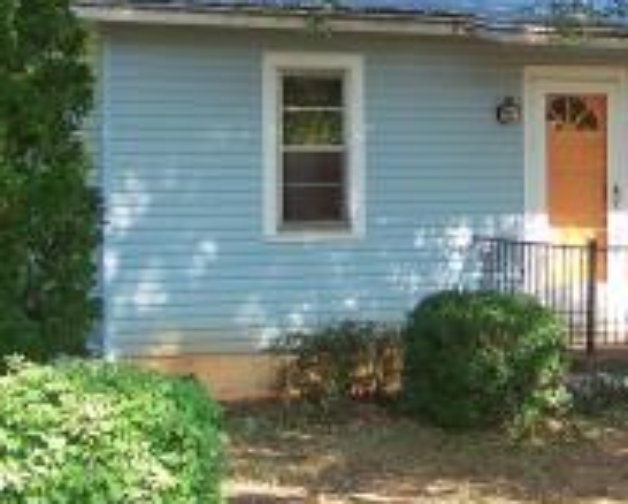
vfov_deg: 13.5
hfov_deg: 17.0
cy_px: -62
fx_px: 2084
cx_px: 531
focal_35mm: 112
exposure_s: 1/80
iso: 67
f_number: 2.8
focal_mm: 5.85
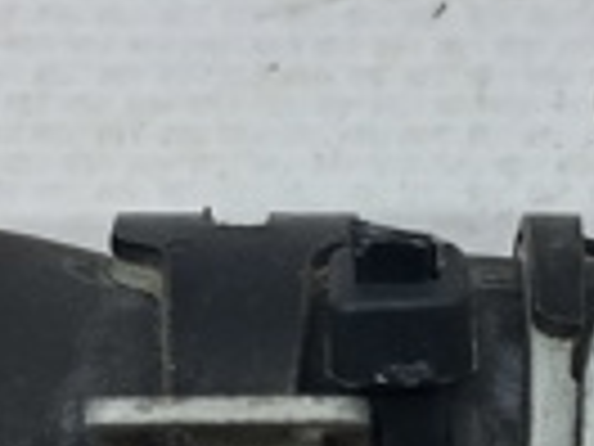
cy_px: 403
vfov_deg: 11.2
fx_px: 2248
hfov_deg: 15.0
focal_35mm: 131
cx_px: 428
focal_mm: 4
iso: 50
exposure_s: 1/100
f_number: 1.8
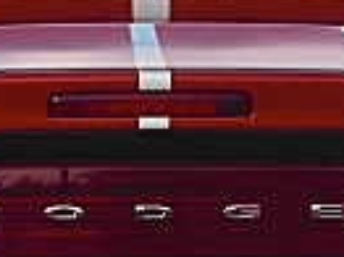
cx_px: 131
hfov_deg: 11.2
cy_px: 296
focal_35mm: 176
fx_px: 1747
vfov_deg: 8.3
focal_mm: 6.3
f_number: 2.8
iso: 50
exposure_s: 1/250
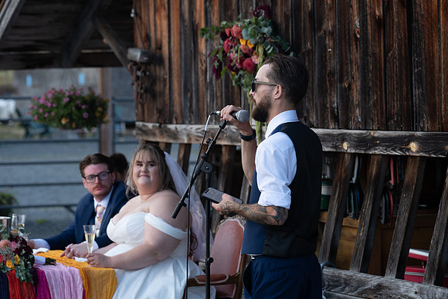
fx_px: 1867
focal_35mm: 150
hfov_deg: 13.7
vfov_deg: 9.2
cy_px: 150
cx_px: 224
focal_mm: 150
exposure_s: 1/125
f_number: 5.6
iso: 320
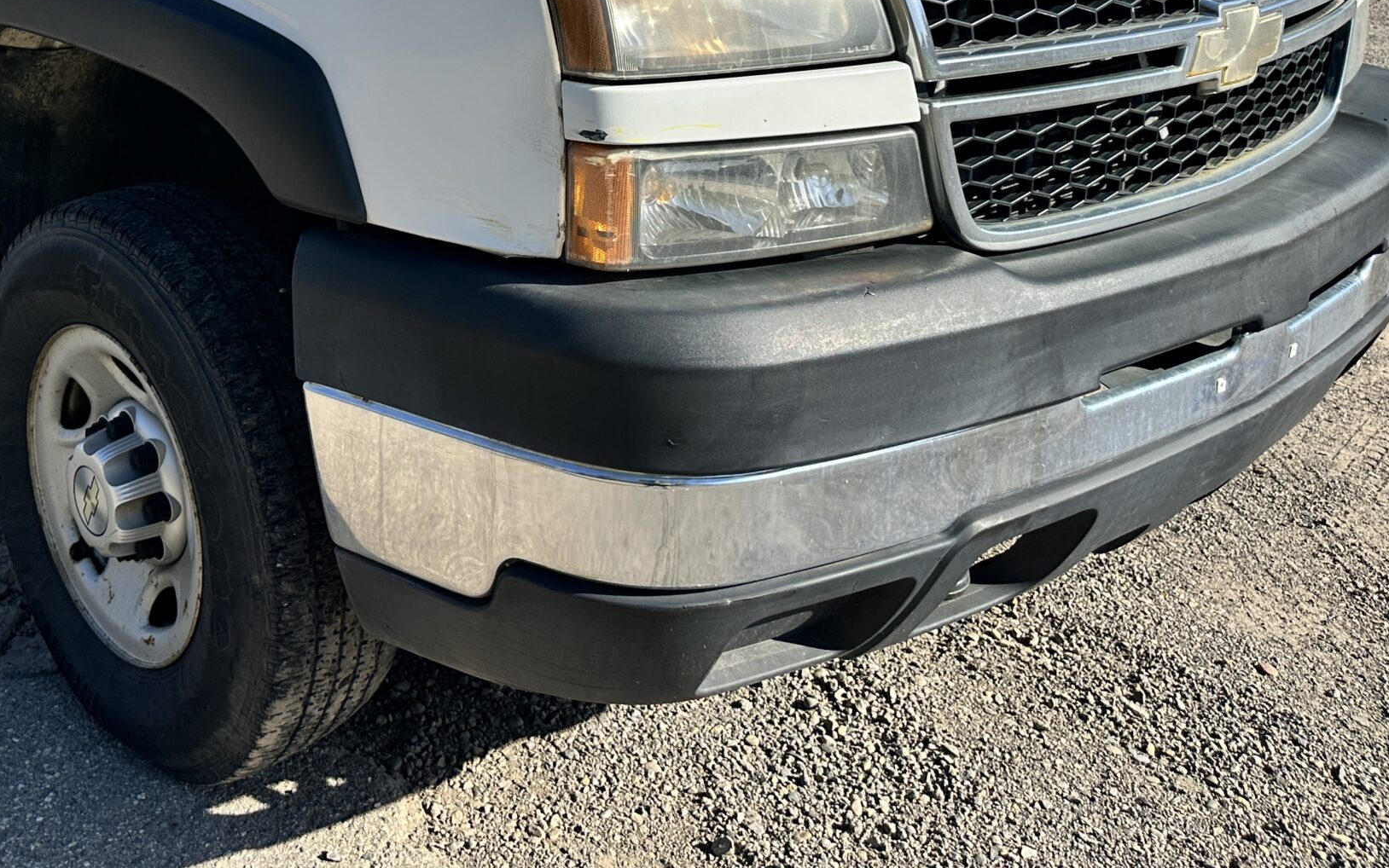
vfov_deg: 30.3
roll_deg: +0.1
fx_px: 1514
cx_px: 421
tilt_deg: -10.3
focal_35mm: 40
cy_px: 56
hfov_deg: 48.1
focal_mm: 6.86
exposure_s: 1/3861
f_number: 1.78
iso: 80
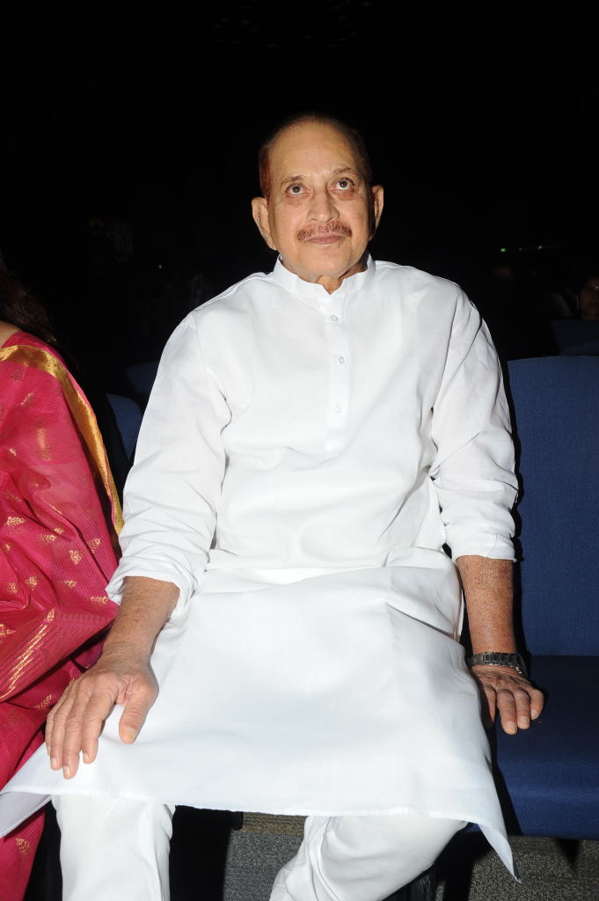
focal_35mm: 40
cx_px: 300
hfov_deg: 33.3
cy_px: 450
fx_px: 1000
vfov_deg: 48.5
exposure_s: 1/125
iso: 320
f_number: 14
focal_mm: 40
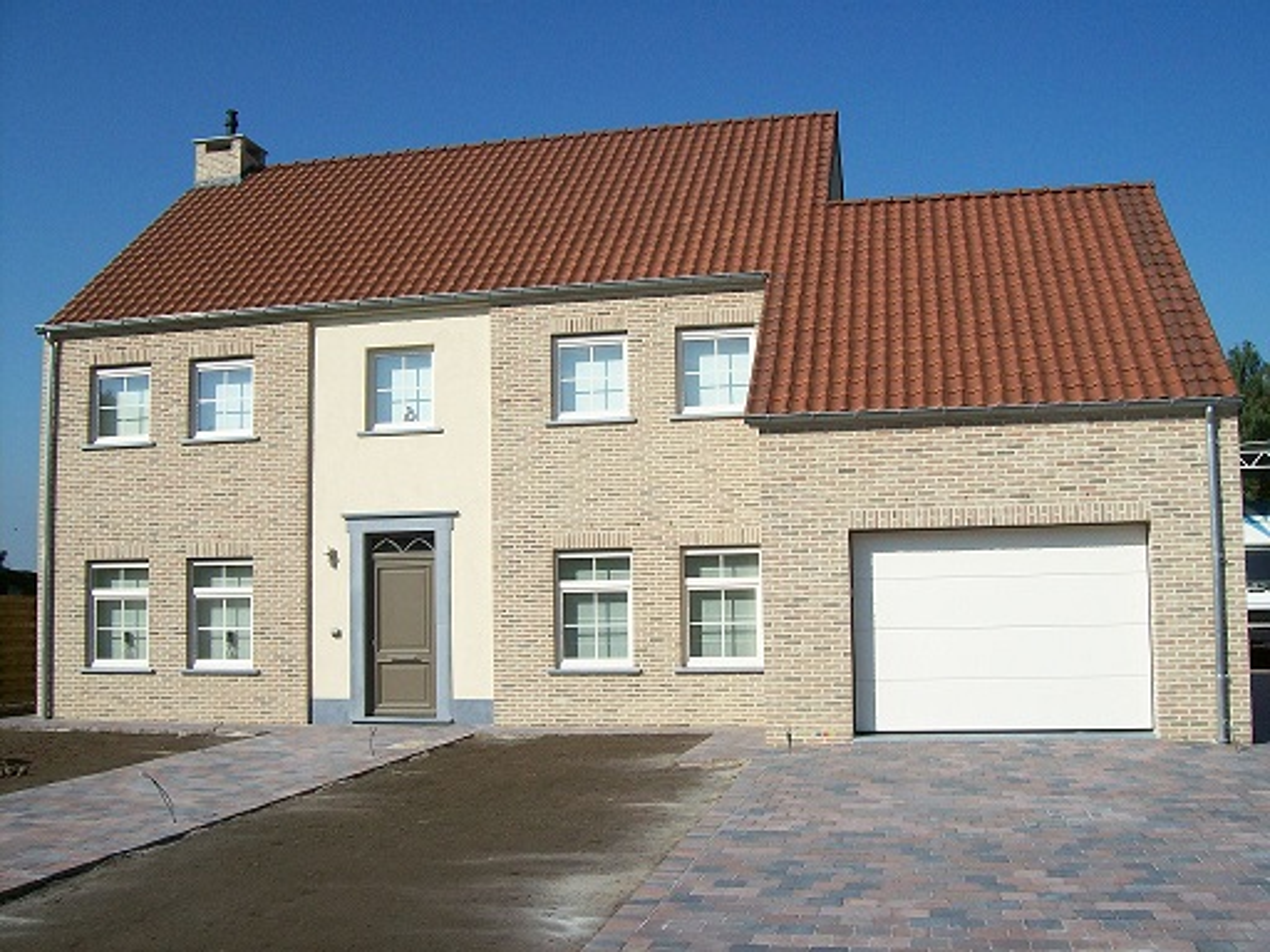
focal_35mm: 36
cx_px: 635
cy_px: 476
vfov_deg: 39.7
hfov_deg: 51.4
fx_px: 1321
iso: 80
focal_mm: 6
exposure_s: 1/865
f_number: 4.8
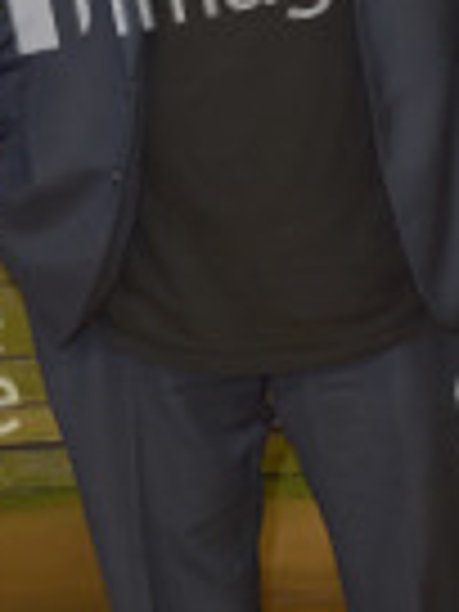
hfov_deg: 9.5
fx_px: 2758
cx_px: 281
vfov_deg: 12.6
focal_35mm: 156
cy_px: 184
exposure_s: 1/250
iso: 320
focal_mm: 55
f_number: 7.1
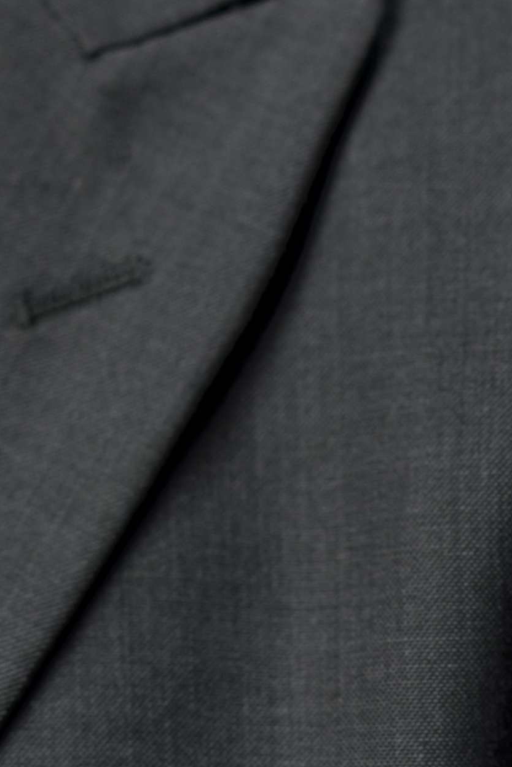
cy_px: -729
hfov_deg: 3.3
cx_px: -537
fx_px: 8734
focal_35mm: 410
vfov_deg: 4.9
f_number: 3.5
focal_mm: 85
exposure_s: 1/80
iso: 200
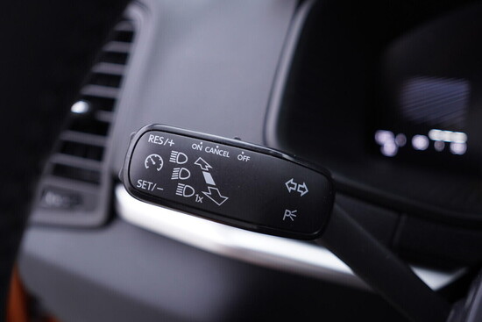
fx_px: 482
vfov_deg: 36.9
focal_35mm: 36
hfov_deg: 53.1
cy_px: 161
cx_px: 241
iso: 160
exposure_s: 1/40
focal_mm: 24
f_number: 2.8
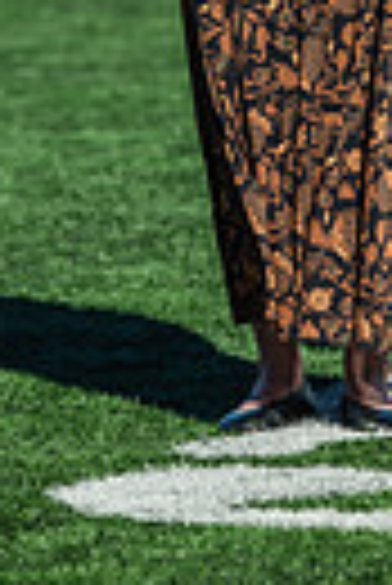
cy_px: -338
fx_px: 9008
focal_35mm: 553
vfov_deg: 3.7
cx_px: 329
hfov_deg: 2.5
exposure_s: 1/1250
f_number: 3.5
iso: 100
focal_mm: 160
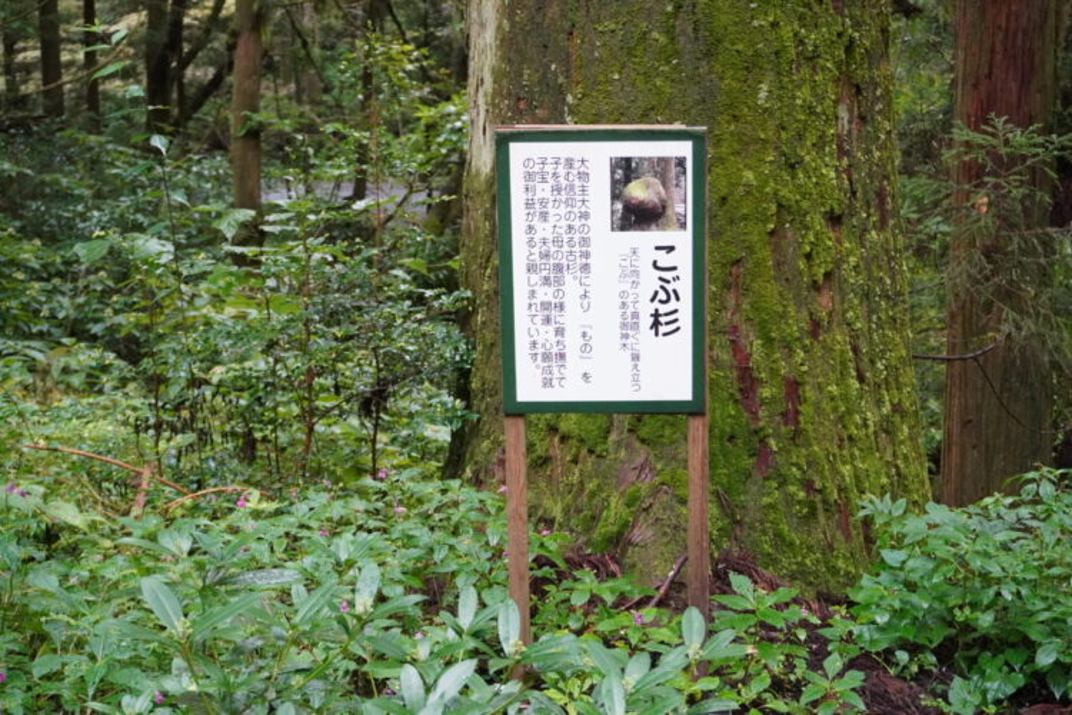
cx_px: 536
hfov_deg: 36.9
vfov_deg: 25.1
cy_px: 358
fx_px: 1608
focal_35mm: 54
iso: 4000
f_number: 5.6
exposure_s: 1/160
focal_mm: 36
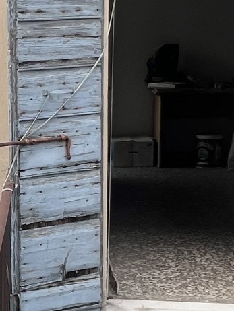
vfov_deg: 27.0
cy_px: 180
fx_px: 648
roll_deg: +2.5
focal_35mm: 72
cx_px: -105
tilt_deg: -10.6
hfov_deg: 18.4
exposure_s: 1/344
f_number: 1.8
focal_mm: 1.57
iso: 32
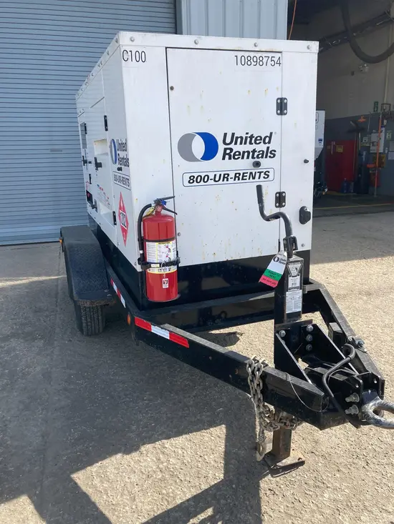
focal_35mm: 28
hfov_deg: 49.8
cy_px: 262
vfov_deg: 63.4
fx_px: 425
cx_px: 197
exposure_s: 1/1021
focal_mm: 3.99
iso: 20
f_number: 1.8
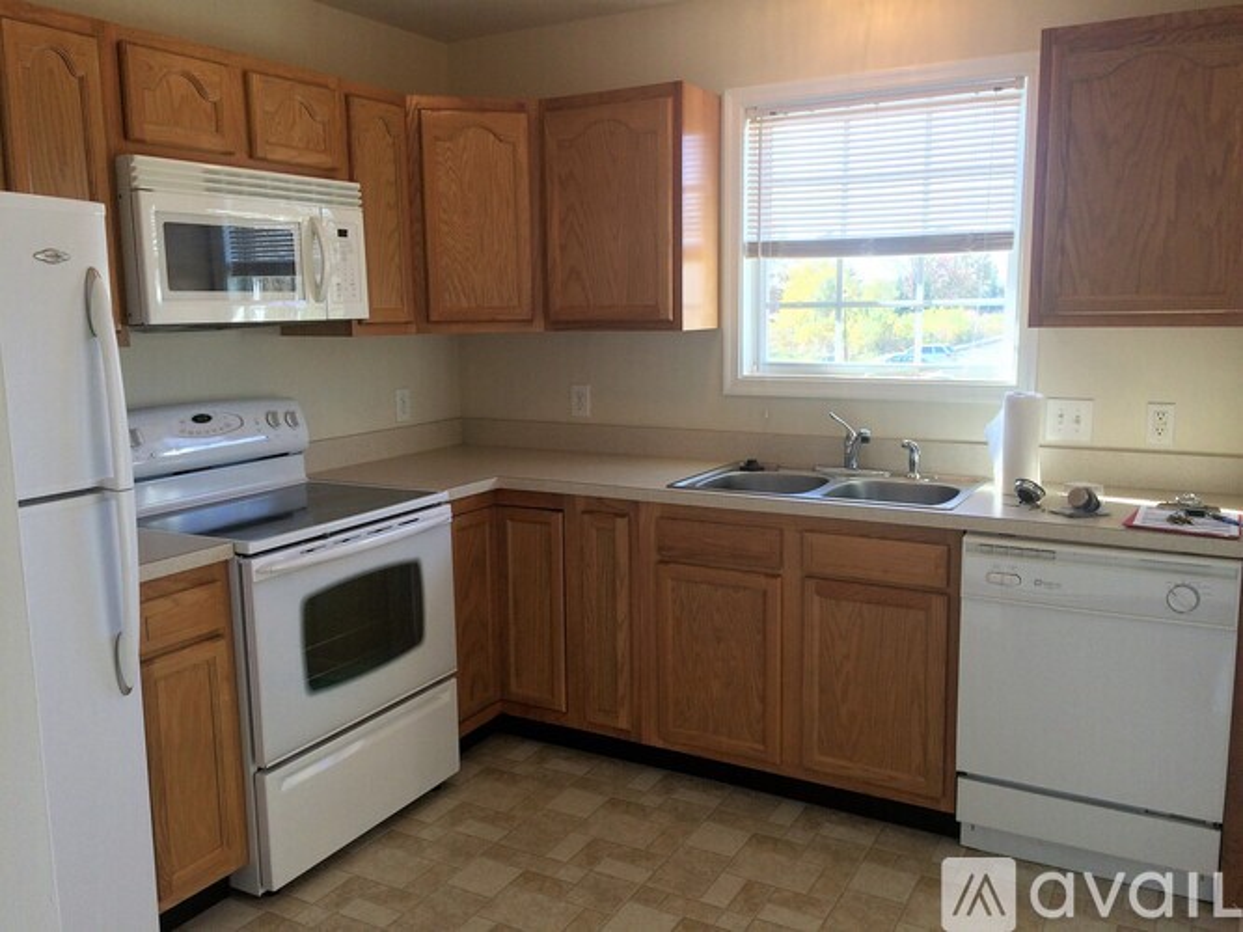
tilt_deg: -9.6
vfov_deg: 48.2
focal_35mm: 29
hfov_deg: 61.7
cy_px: 466
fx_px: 1041
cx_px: 622
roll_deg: +2.2
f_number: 2.2
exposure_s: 1/120
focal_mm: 4.15
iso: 64
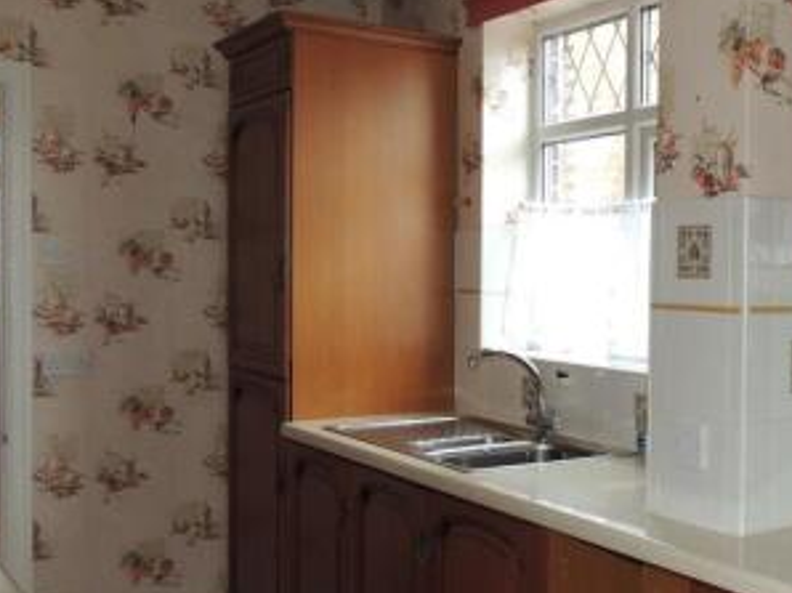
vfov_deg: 30.8
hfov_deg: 37.9
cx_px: 706
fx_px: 1074
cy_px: 310
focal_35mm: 47
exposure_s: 1/30
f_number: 3
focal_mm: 4.3
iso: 200
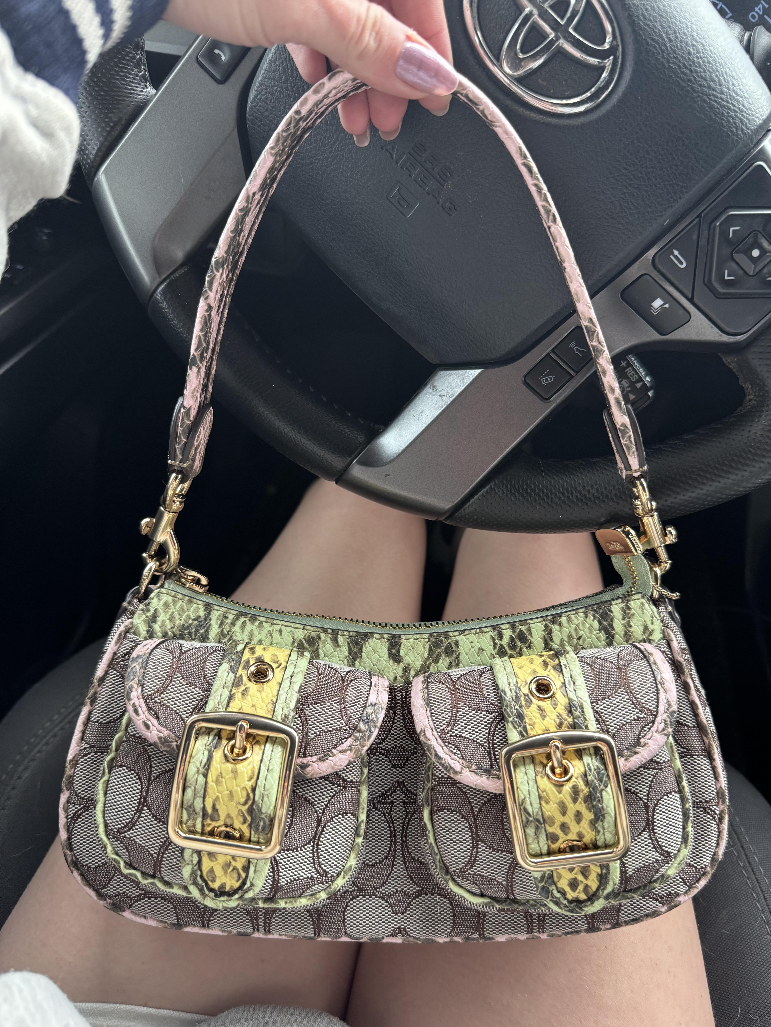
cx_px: 386
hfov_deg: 56.8
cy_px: 514
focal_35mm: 24
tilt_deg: -47.1
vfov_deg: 71.6
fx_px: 713
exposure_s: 1/60
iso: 250
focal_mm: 6.76
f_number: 1.78
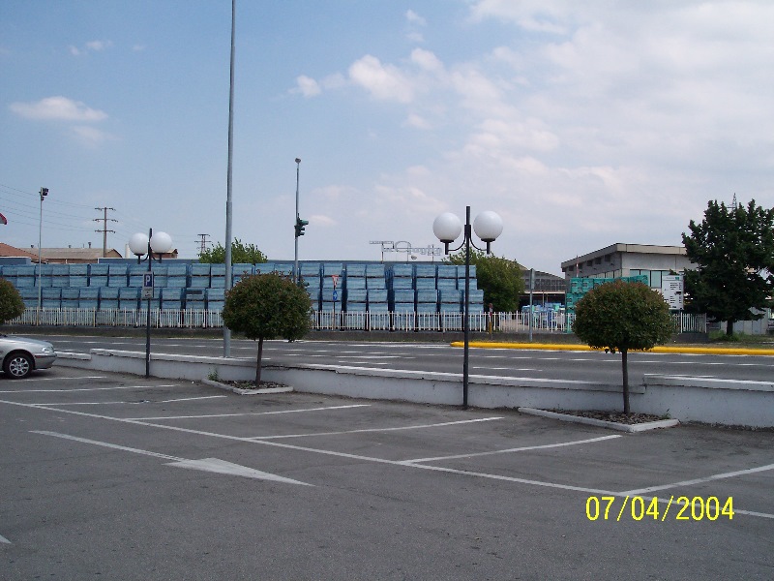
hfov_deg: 49.0
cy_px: 290
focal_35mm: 38
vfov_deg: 37.7
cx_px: 387
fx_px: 850
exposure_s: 1/1000
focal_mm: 8
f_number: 4.8
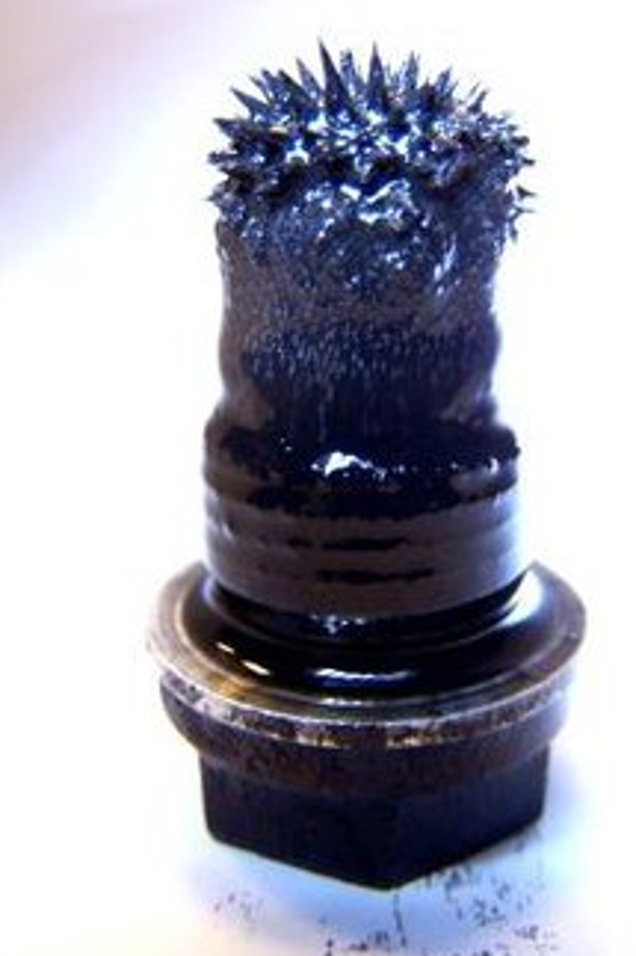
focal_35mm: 49
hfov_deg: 27.4
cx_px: 382
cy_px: 450
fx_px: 1300
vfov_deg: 40.3
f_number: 2.8
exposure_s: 1/30
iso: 140
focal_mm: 6.3
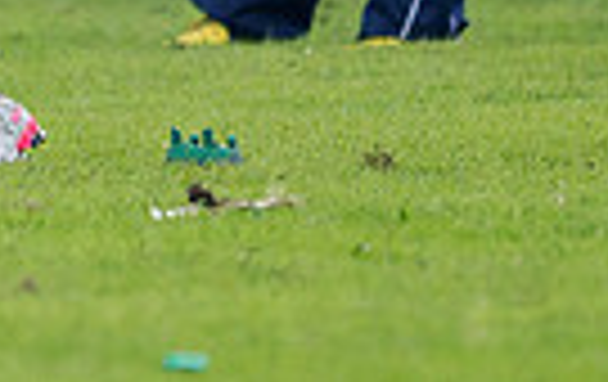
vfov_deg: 1.0
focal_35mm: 1311
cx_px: -622
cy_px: -483
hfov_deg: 1.6
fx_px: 21769
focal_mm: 300
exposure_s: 1/3200
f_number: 2.8
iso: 1100
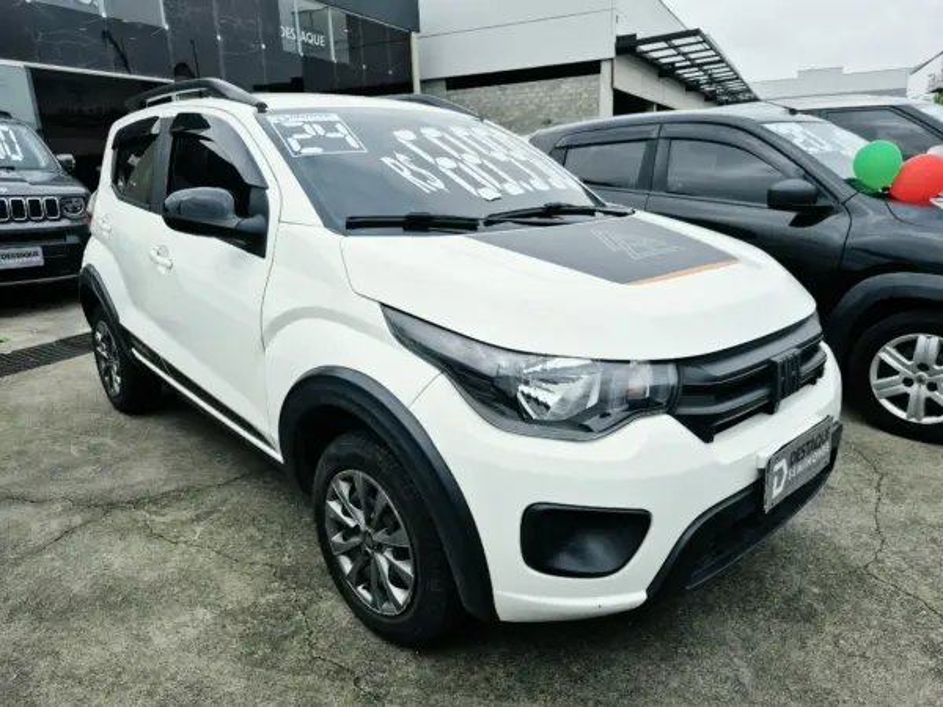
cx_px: 472
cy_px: 354
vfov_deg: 58.9
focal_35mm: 23
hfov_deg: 73.9
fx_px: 627
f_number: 1.8
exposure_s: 1/1800
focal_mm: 5.4
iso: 25
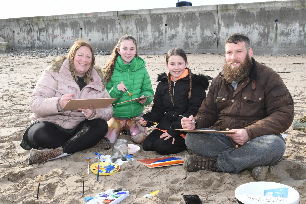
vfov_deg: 34.2
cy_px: 102
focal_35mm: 39
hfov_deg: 49.6
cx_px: 153
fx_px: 331
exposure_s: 1/250
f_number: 16
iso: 1600
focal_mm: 26
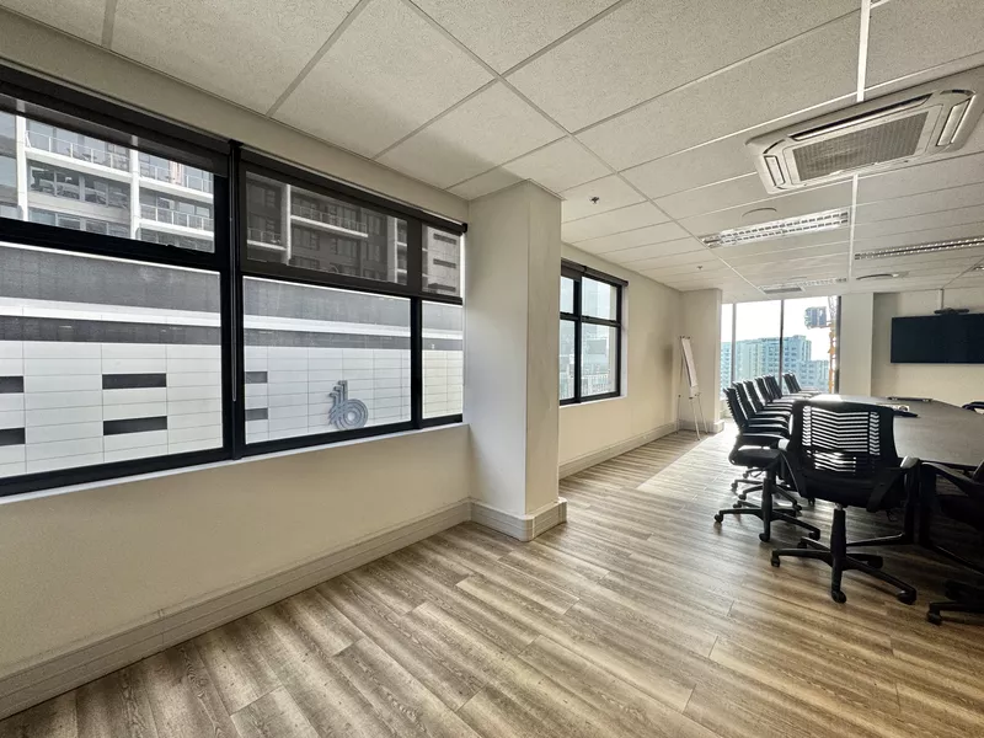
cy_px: 369
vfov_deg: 85.7
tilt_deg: -2.4
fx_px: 398
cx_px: 492
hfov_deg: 102.1
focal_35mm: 14
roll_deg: -0.2
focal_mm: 2.22
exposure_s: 1/100
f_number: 2.2
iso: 80
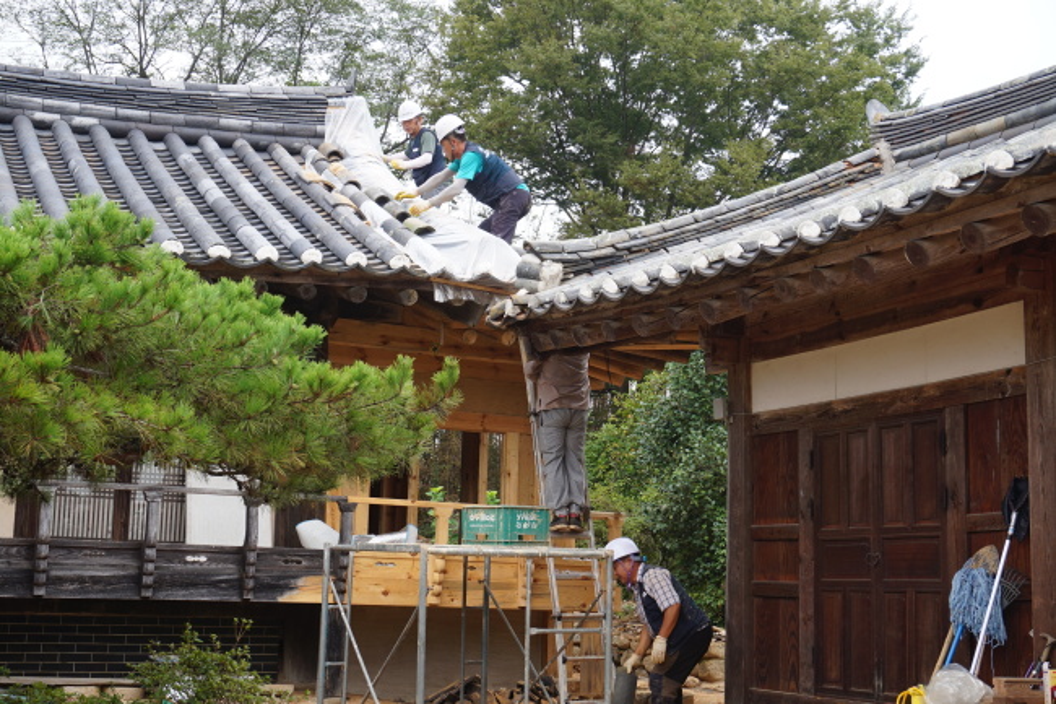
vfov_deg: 28.1
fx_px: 1408
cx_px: 528
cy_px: 352
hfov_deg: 41.1
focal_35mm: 48
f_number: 8
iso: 100
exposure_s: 1/60
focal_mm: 32
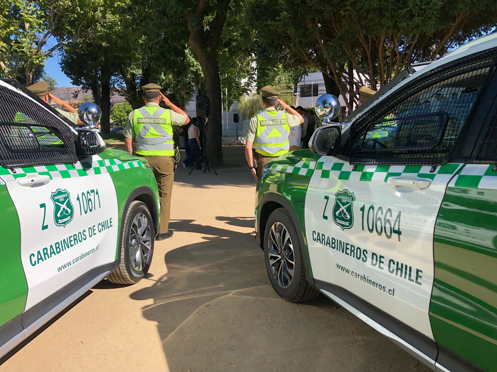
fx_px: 402
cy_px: 186
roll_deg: +0.9
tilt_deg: -5.9
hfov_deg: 63.4
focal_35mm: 28
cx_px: 248
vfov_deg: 49.7
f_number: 1.8
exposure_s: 1/1333
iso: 20
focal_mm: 3.99
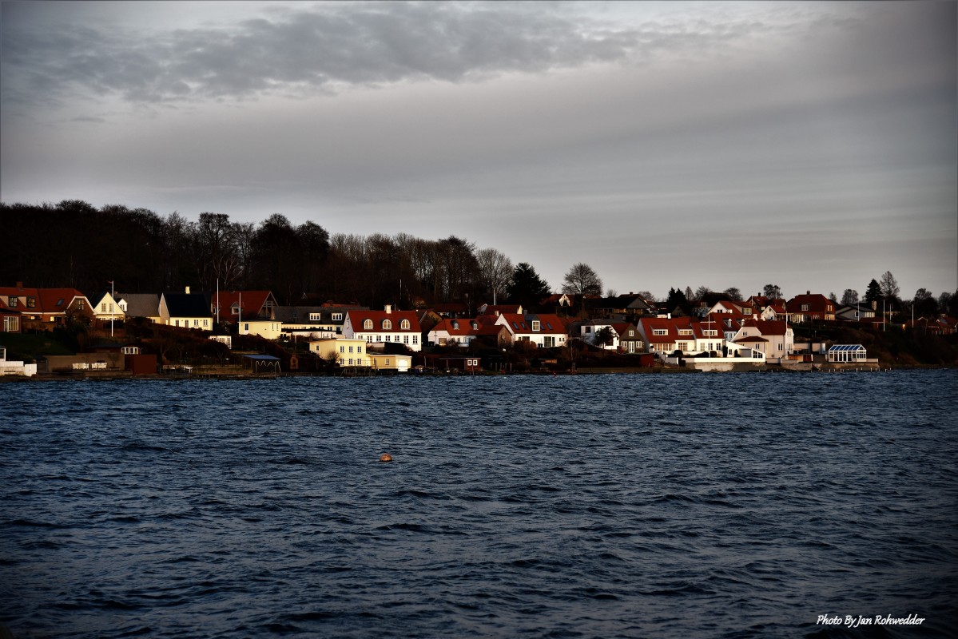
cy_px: 320
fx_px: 1863
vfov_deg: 19.5
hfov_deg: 28.8
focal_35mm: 70
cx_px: 479
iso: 100
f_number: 4
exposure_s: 1/160
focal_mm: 70
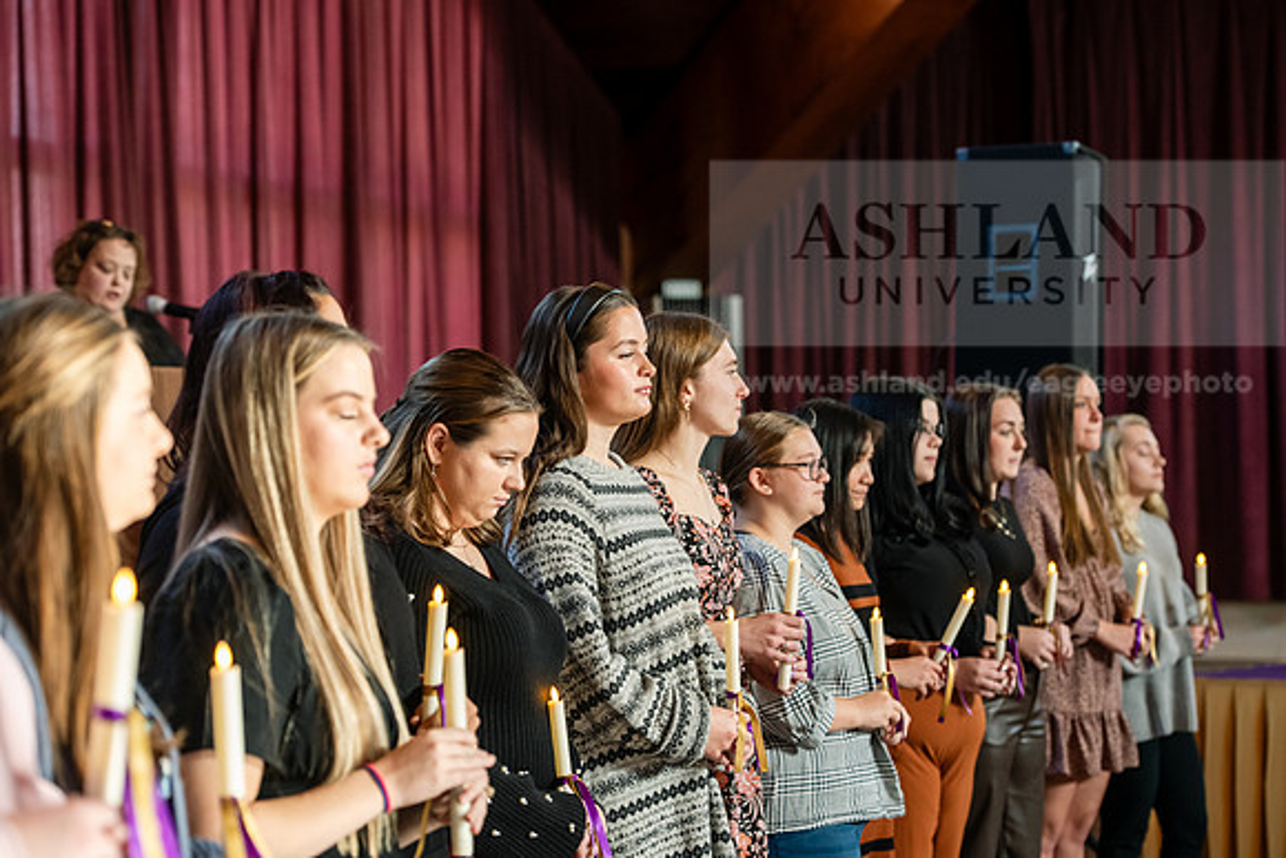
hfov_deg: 23.6
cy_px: 429
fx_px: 3073
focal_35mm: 86
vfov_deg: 15.9
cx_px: 643
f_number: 4
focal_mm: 86
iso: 1600
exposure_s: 1/160
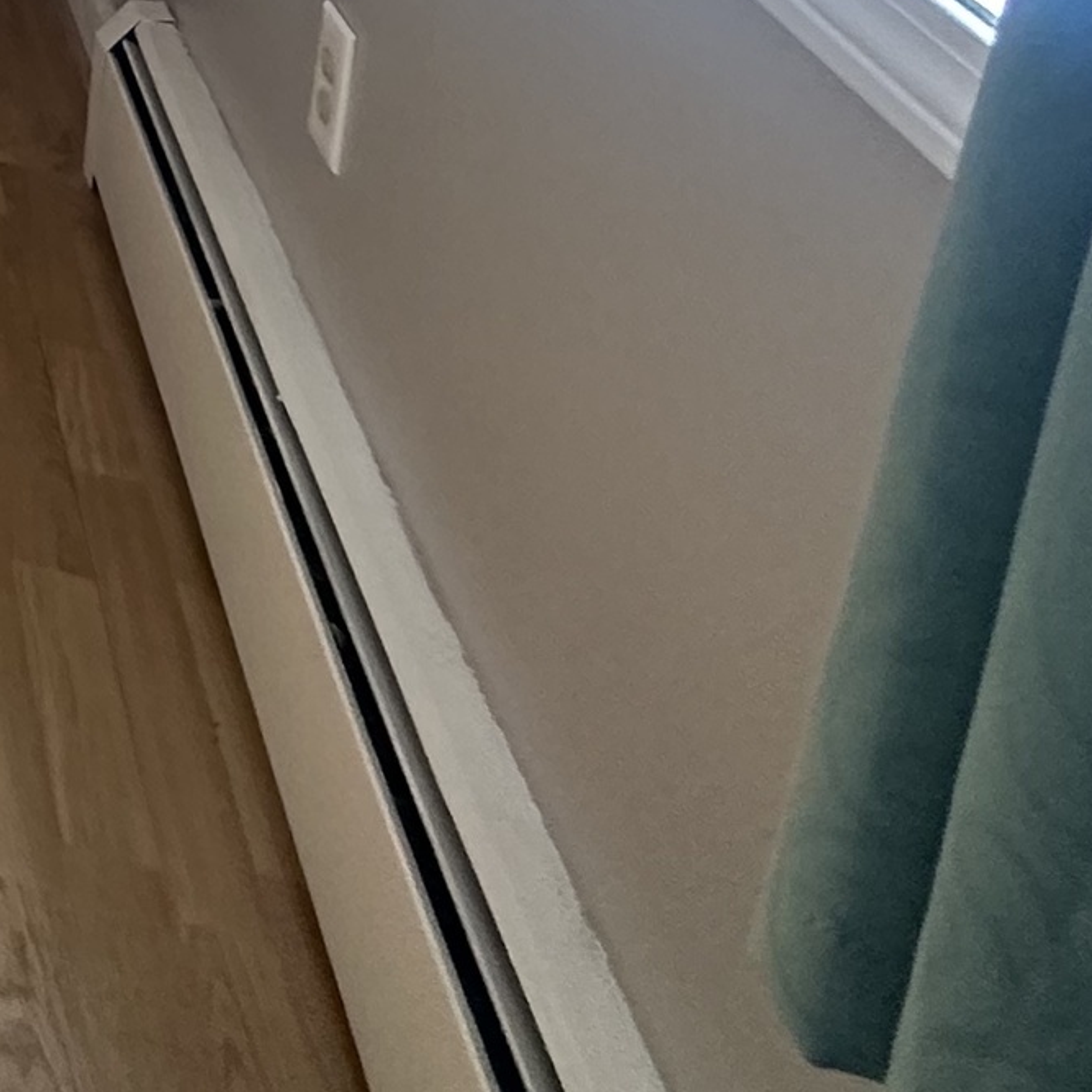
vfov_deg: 23.3
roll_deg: -1.4
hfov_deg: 18.9
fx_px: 2034
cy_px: -598
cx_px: -1077
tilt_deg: -10.1
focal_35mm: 57
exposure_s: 1/60
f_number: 2.2
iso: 250
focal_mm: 2.22
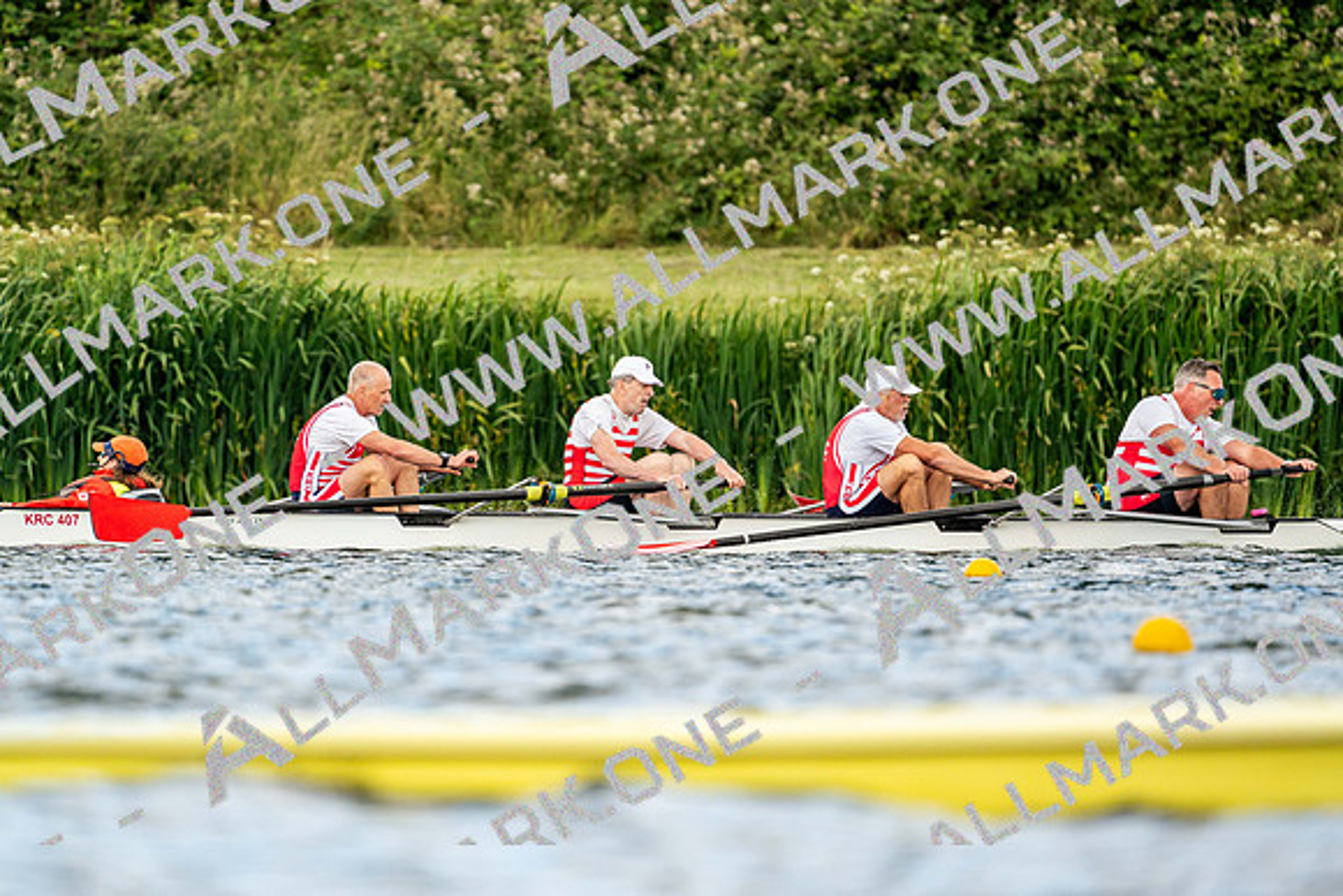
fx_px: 22388
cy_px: 448
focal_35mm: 600
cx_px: 672
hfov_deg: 3.4
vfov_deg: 2.3
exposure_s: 1/2000
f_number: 6.3
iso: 800
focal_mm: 600
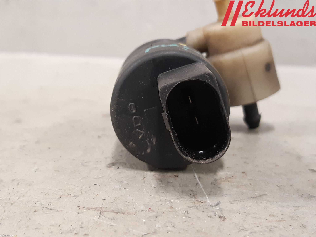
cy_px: 118
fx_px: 237
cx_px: 158
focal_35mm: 26
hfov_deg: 67.3
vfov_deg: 53.1
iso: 200
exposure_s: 1/33
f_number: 1.7
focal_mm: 3.93
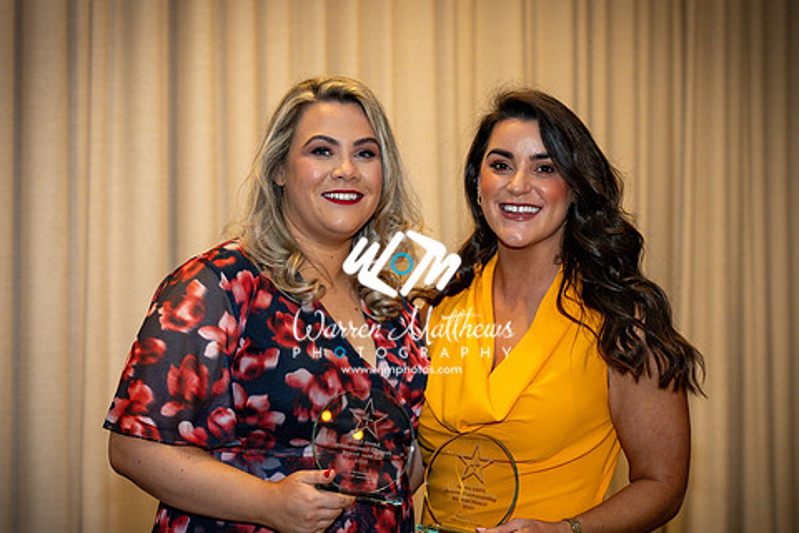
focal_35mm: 101
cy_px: 302
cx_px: 429
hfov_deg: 20.2
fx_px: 2241
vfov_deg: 13.5
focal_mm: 64
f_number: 3.5
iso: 500
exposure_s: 1/125
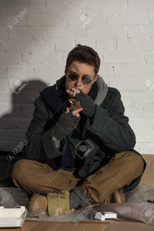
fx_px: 718
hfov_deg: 12.2
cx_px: 77
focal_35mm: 112
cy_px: 116
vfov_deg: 18.3
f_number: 4.5
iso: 100
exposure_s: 1/200
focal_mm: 112
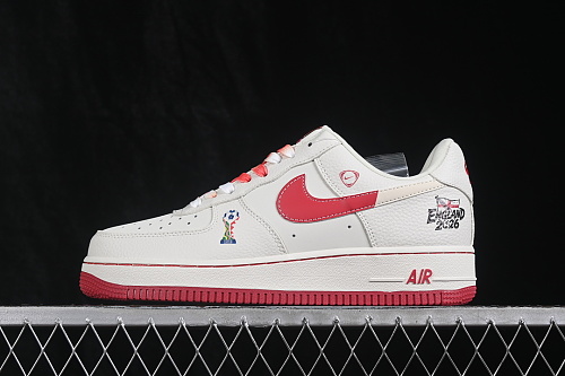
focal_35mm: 75
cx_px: 282
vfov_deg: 18.2
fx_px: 1177
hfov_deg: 27.0
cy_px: 188
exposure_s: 1/80
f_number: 8
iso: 160
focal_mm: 50
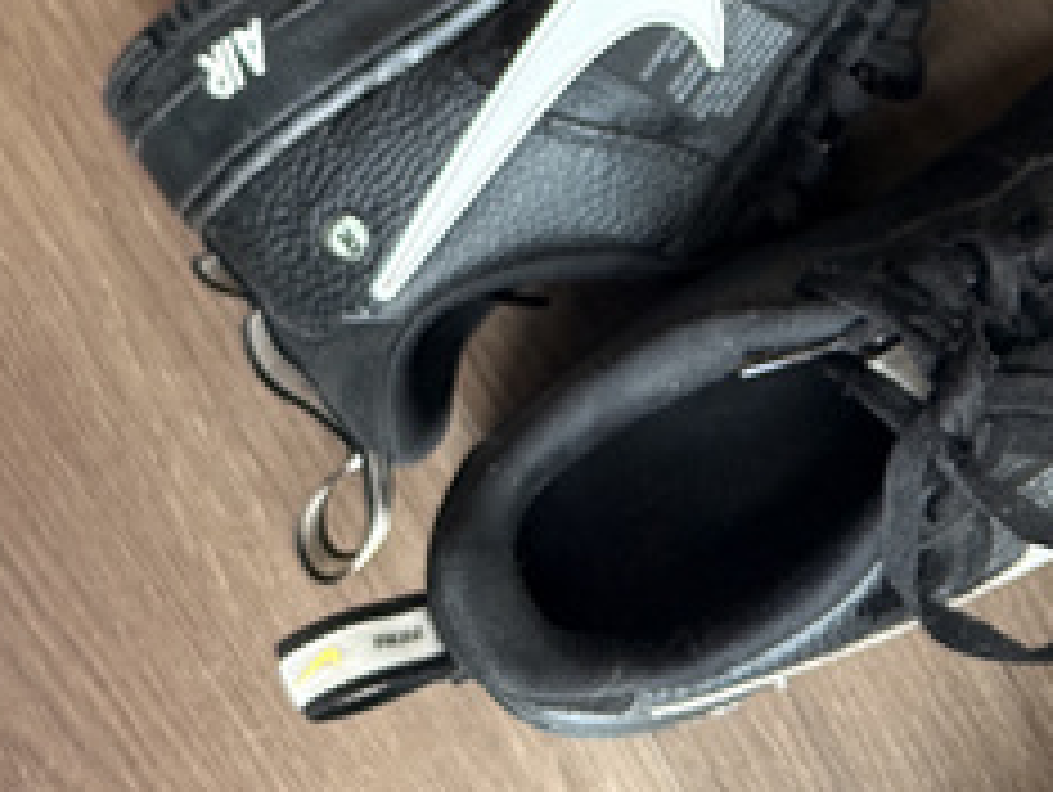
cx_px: 1210
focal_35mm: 123
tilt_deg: -89.7
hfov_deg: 15.5
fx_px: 3745
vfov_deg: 12.0
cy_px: 212
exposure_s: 1/32
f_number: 1.78
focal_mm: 6.76
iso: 500
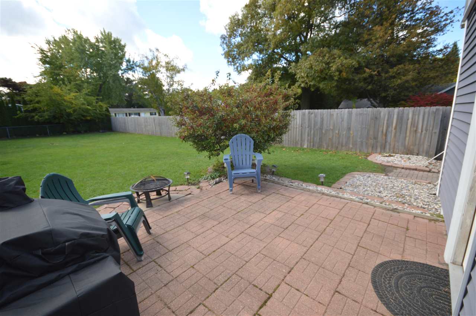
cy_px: 158
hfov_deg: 100.4
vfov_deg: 77.2
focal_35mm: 15
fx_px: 198
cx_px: 238
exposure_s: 1/125
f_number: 5.6
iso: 100
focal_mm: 10
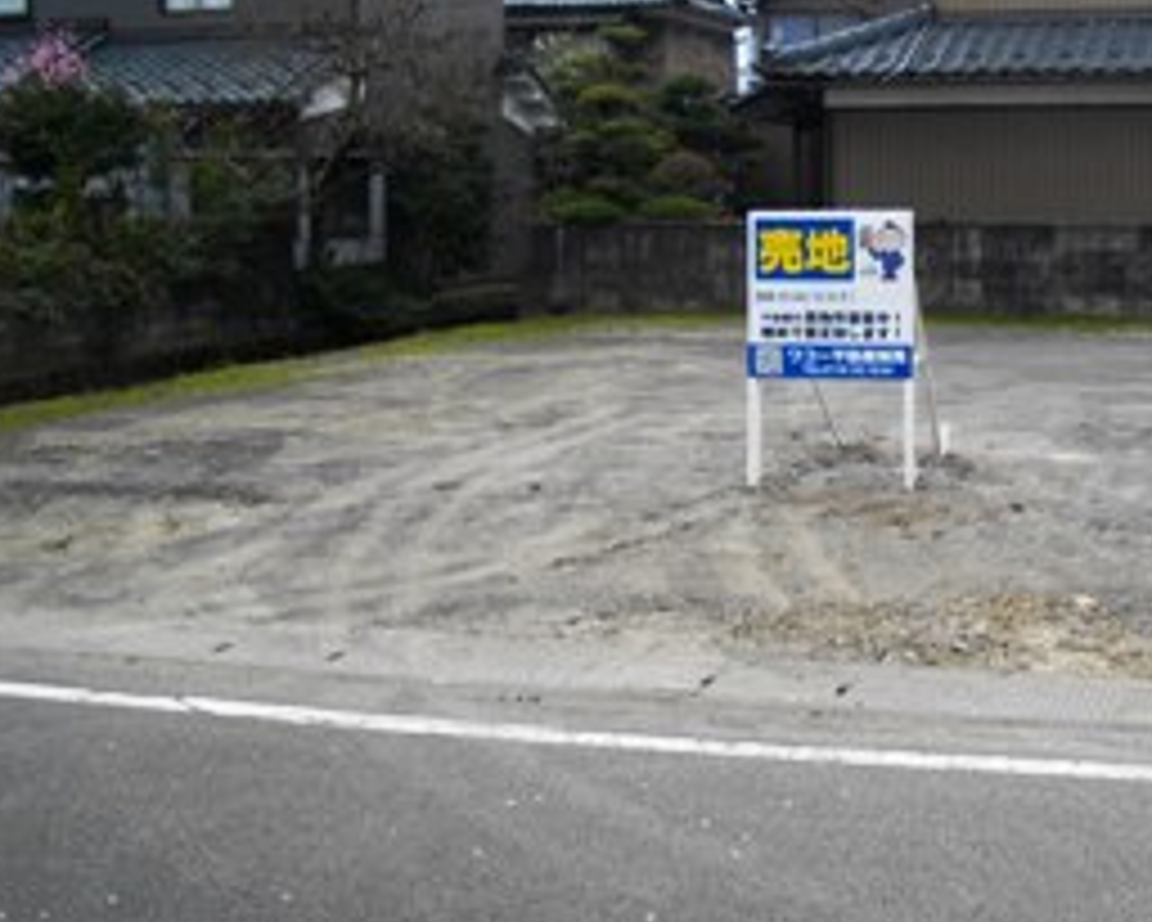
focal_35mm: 53
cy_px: 414
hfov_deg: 34.6
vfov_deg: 28.6
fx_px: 1808
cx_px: 864
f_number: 8.8
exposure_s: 1/125
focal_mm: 5.7
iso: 100
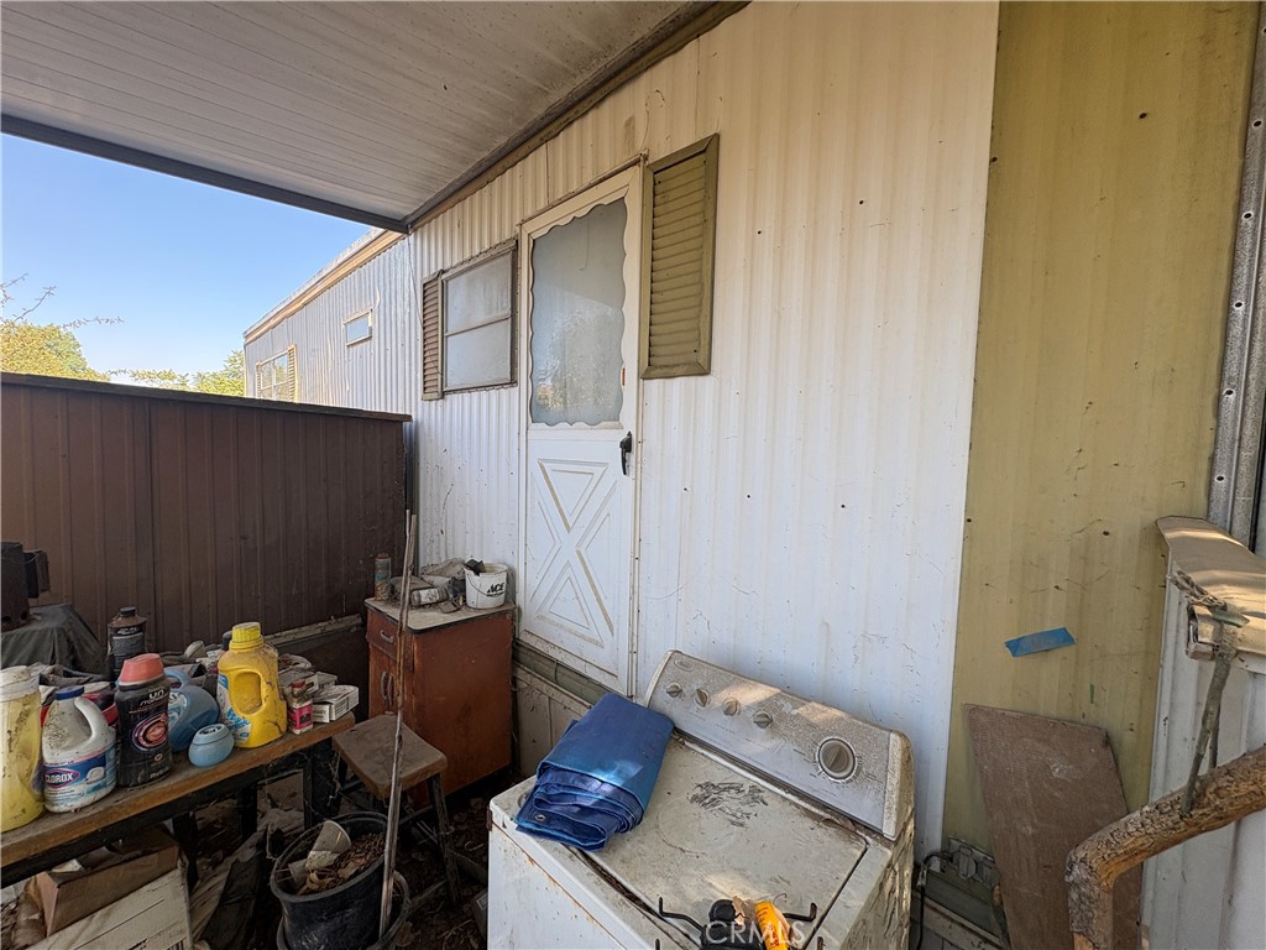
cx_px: 633
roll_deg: -0.7
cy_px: 475
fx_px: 512
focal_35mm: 14
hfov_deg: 102.1
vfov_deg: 85.7
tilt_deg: -4.5
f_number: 2.2
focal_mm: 2.22
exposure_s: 1/185
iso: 40
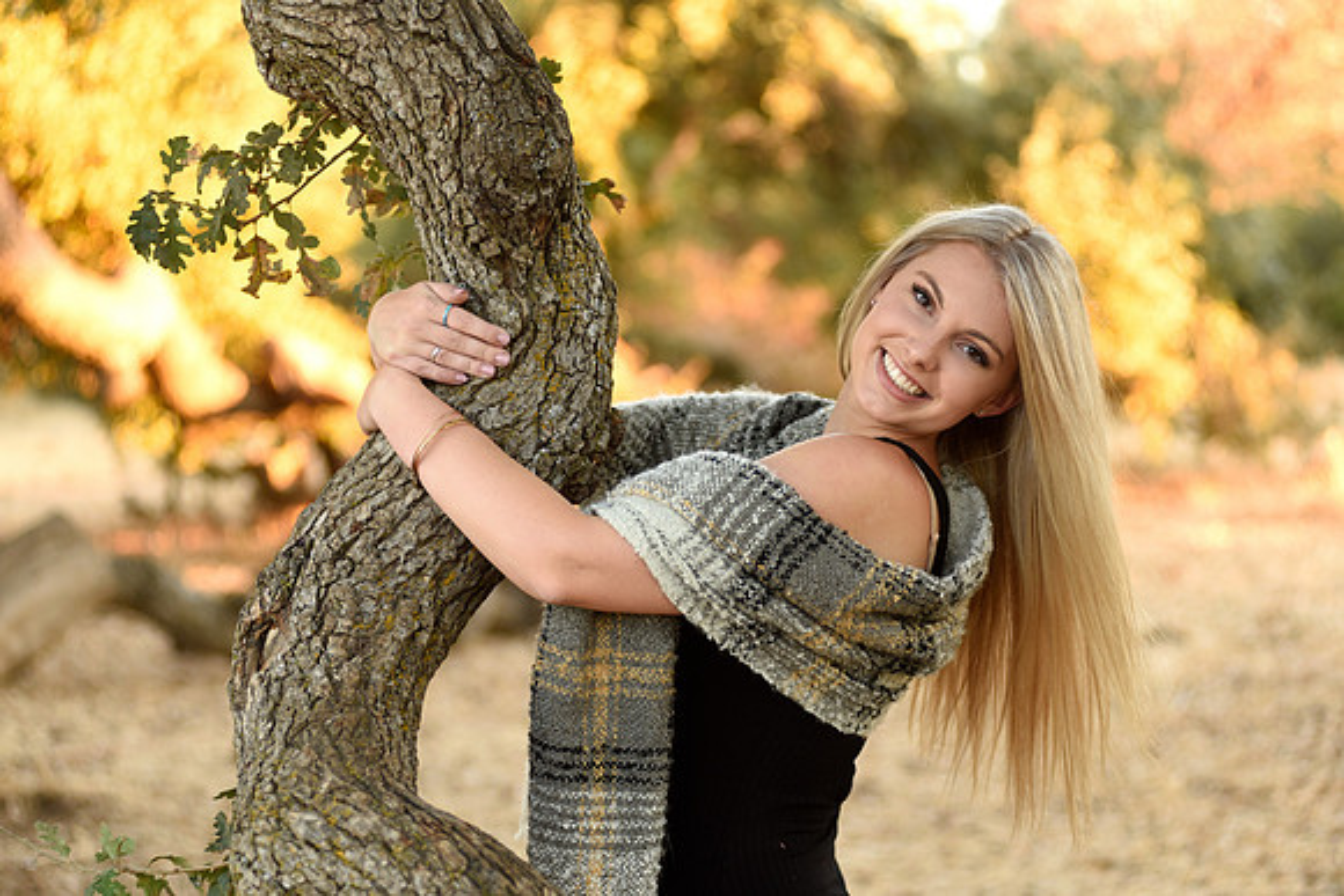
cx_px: 672
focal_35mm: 80
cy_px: 448
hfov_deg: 25.4
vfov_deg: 17.1
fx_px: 2987
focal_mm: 80
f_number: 2.8
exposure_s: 1/160
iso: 500
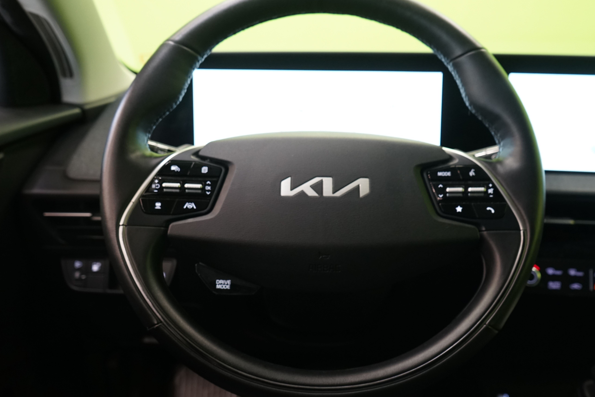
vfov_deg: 38.9
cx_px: 324
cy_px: 193
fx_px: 562
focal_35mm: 34
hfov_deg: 55.7
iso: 1250
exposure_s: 1/20
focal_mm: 29
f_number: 5
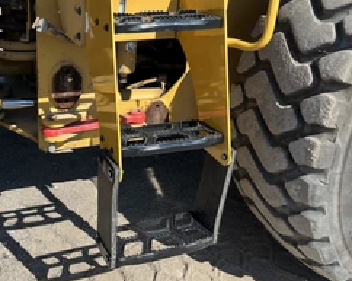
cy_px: 89
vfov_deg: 35.2
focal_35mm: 42
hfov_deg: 42.5
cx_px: 89
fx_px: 437
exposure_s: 1/2222
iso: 50
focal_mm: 5.1
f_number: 1.6
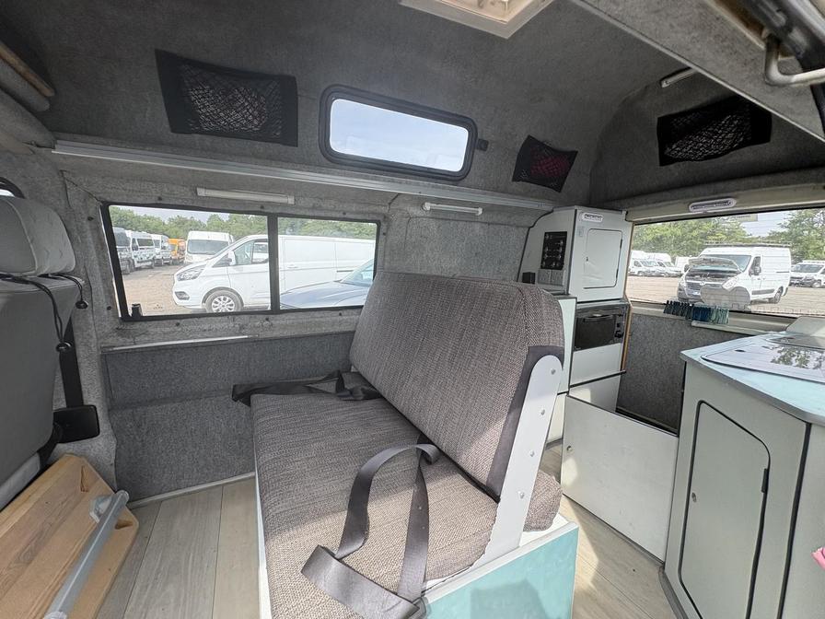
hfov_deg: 102.1
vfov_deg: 85.7
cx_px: 412
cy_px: 310
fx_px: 334
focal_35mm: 14
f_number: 2.2
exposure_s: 1/544
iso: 64
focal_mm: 2.22
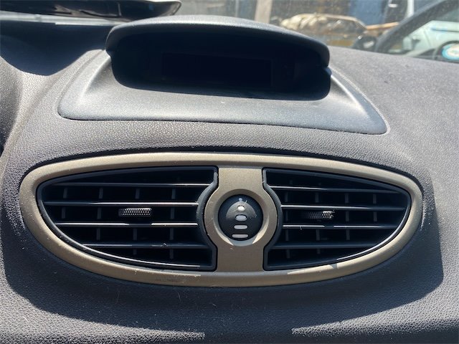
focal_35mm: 26
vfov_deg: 53.1
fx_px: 345
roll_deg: -3.2
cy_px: 172
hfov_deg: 67.3
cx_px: 230
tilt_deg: -21.4
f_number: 1.8
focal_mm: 4.25
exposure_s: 1/651
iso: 32
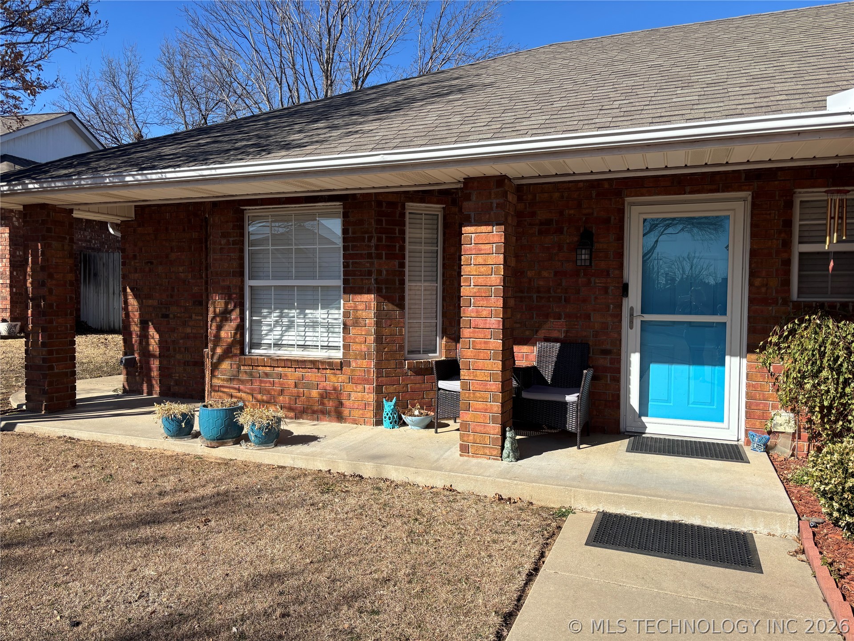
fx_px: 641
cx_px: 427
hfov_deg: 67.3
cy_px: 320
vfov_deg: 53.1
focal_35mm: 26
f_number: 1.6
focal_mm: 5.96
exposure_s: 1/3021
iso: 50
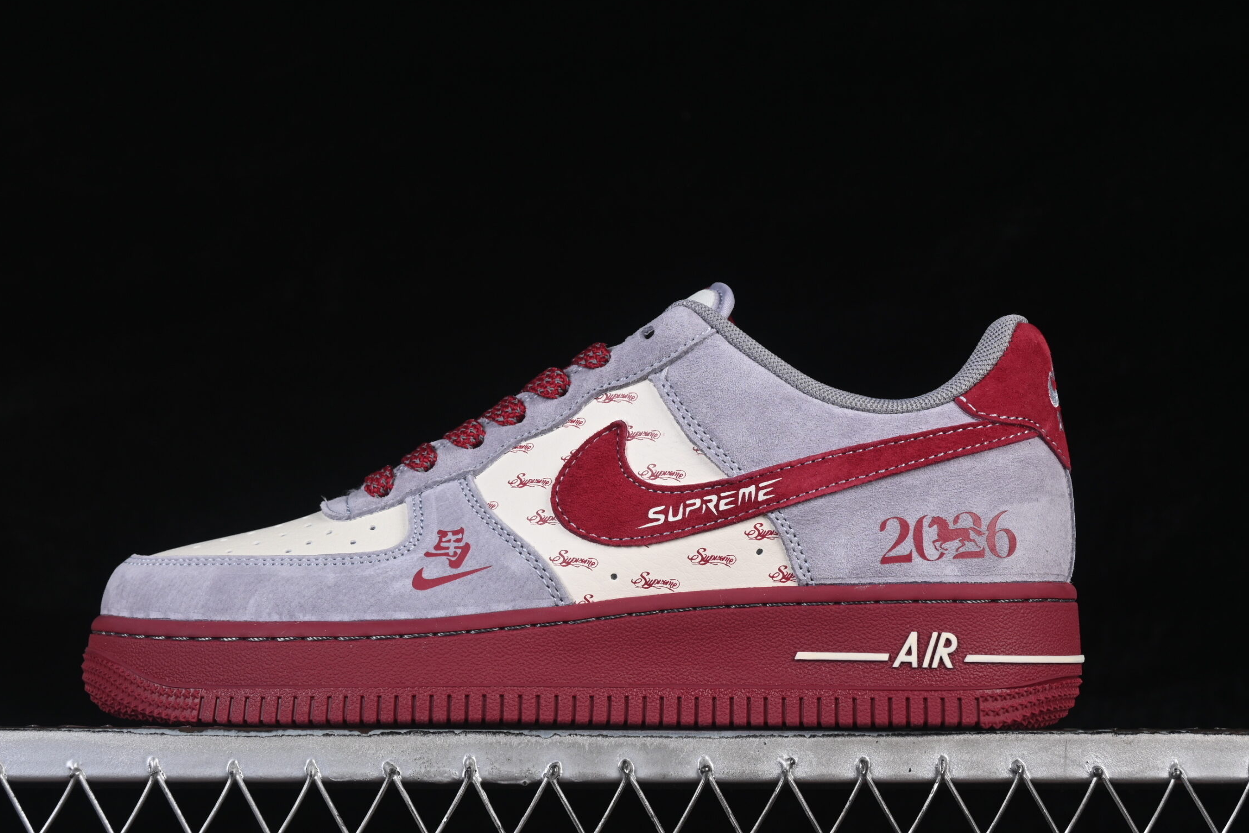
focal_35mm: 85
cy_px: 438
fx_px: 2949
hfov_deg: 23.9
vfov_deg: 16.1
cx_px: 595
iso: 160
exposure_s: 1/80
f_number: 8
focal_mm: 50
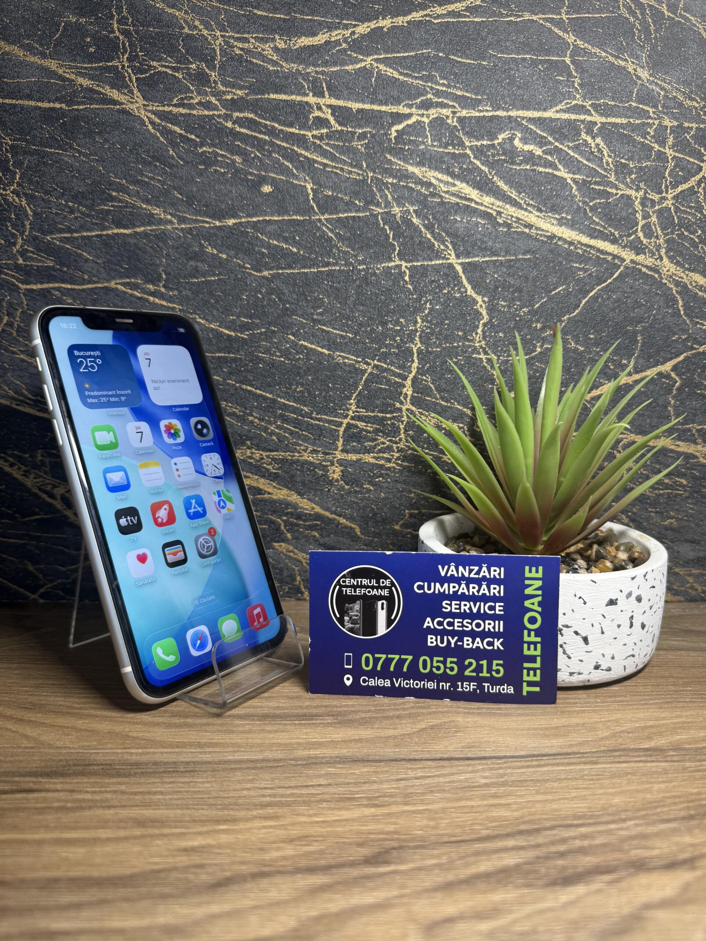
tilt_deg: -8.3
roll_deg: -0.9
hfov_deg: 56.8
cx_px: 353
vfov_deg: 71.6
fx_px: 653
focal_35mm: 24
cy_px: 470
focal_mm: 6.76
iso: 64
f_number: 1.78
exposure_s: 1/100
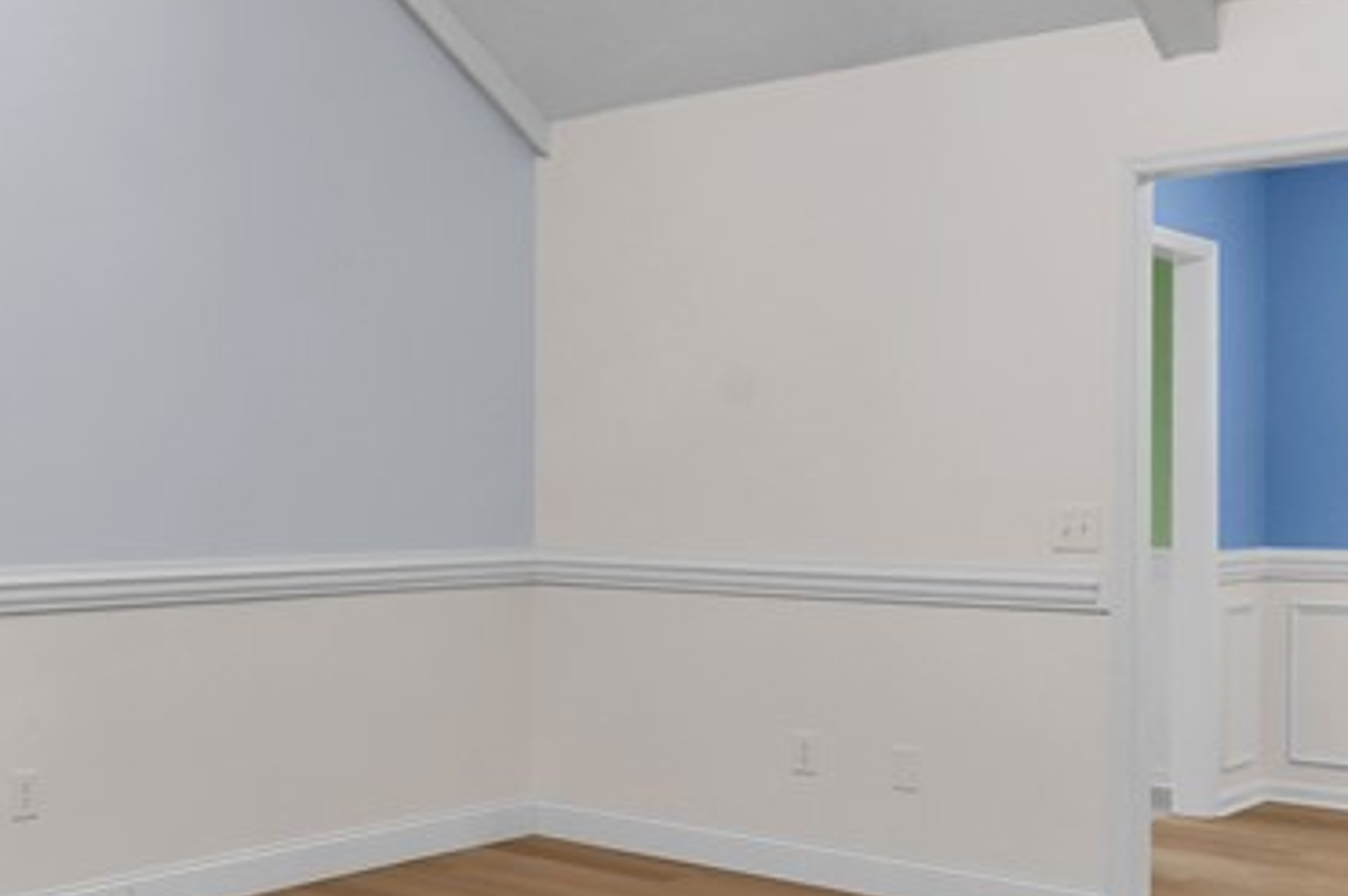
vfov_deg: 28.6
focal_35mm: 47
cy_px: 455
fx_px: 1758
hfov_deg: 40.3
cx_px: 277
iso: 1000
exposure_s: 1/3
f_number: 9
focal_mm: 16
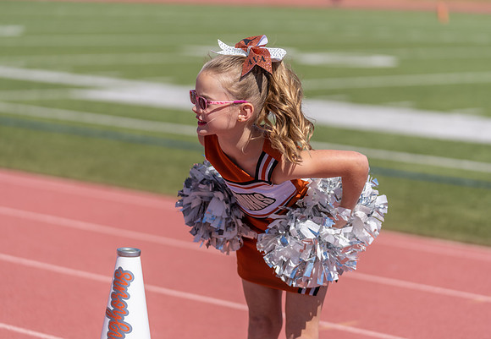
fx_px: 1696
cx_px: 258
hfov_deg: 16.5
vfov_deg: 11.4
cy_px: 152
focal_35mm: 123
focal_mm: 109
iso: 100
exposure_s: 1/3200
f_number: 2.8
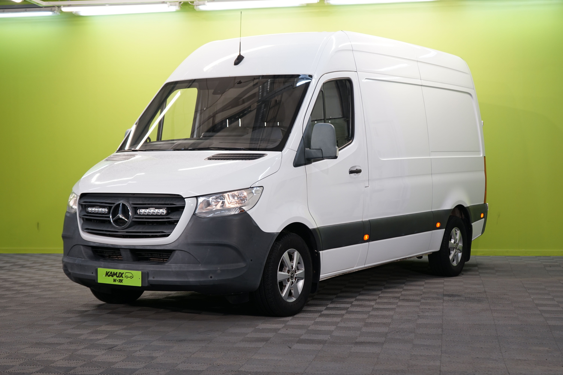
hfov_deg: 32.4
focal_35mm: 62
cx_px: 282
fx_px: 970
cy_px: 188
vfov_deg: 21.9
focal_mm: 62
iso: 400
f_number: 5.6
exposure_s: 1/40
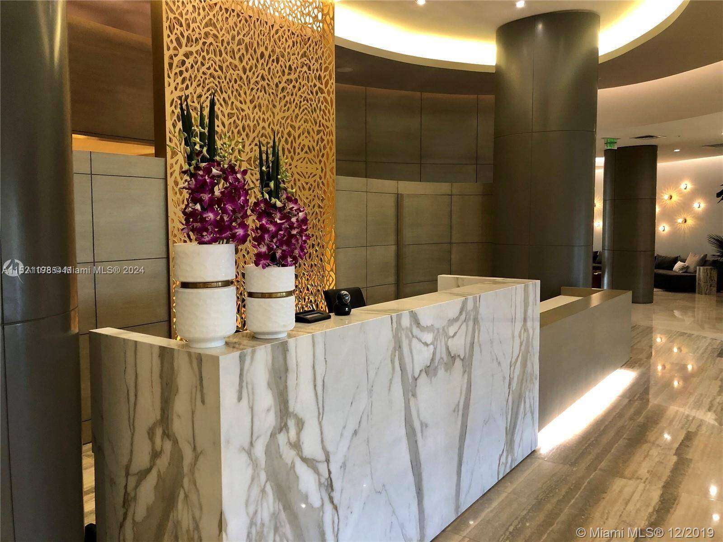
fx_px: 585
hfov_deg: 63.4
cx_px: 362
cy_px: 271
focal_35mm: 28
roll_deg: -0.5
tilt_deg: -4.4
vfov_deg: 49.7
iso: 64
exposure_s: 1/15
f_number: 1.8
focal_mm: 4
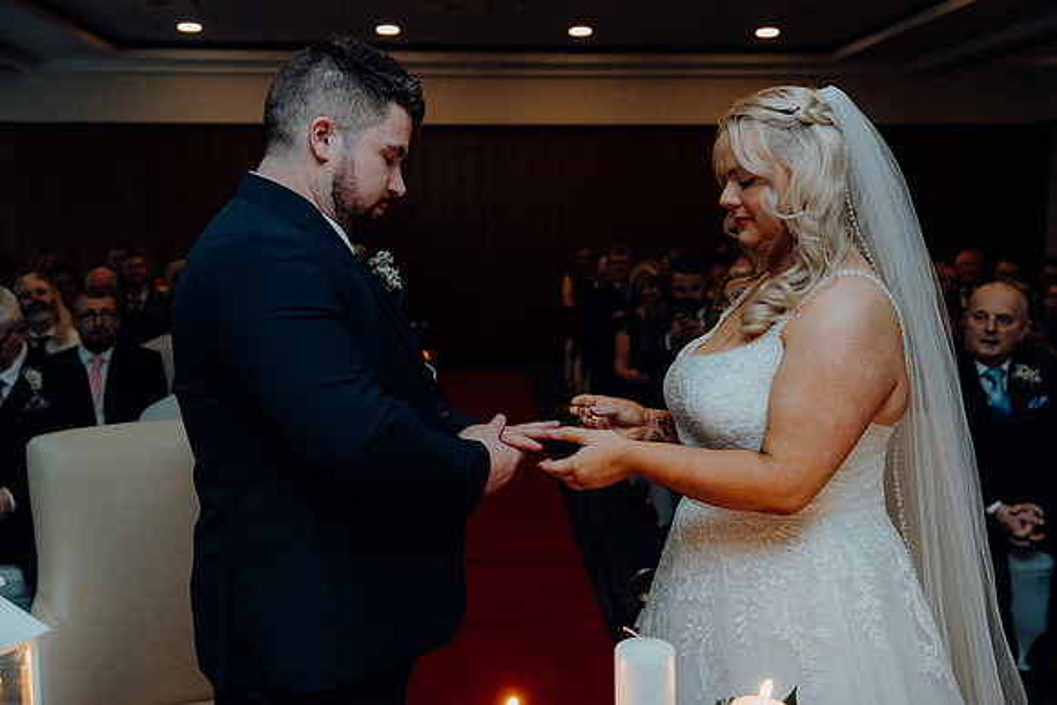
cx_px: 528
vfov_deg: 35.1
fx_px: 1116
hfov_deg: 50.7
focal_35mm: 38
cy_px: 352
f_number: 3.5
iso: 2500
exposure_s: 1/160
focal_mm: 38
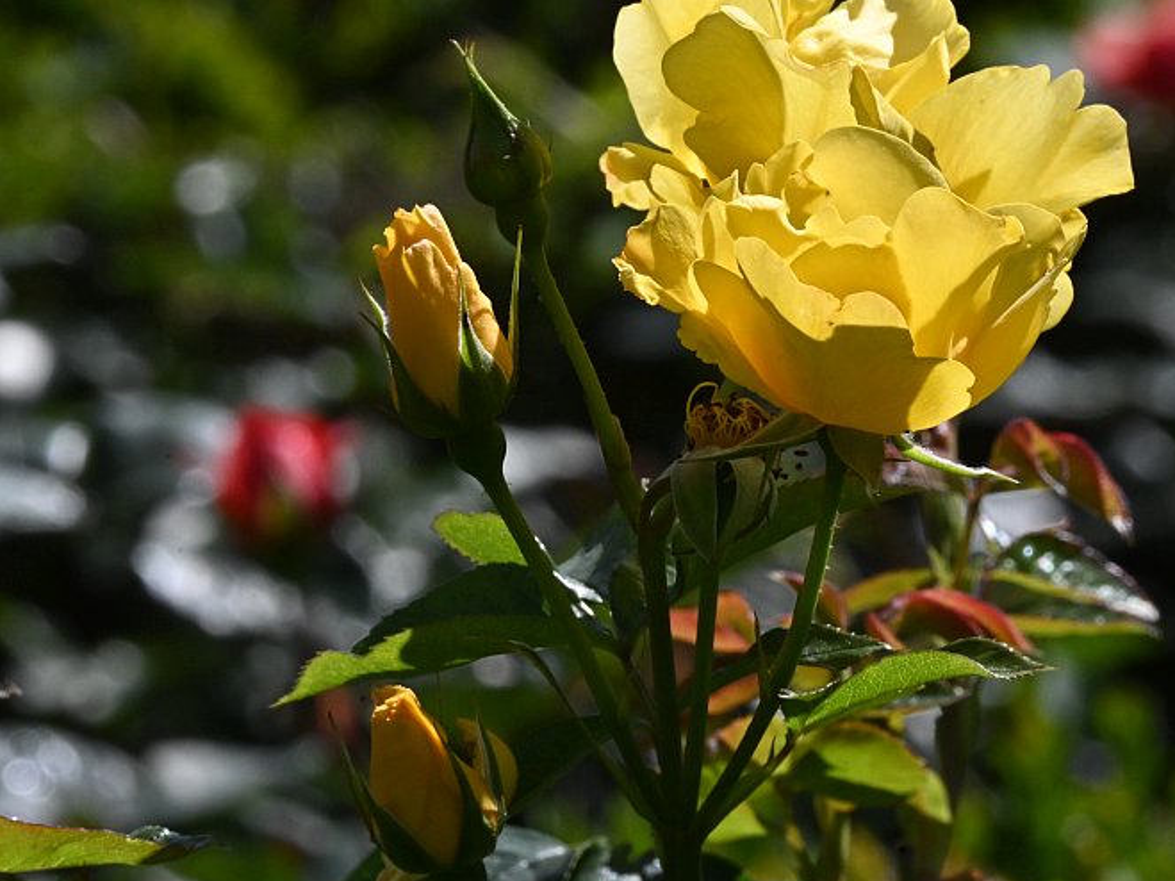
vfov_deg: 2.1
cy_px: 214
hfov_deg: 2.8
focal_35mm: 700
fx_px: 23756
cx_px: 840
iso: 1600
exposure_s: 1/500
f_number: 32
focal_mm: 400
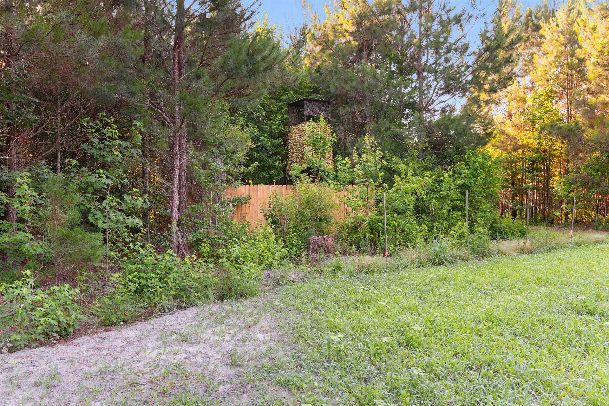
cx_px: 304
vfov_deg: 43.6
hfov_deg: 61.9
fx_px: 507
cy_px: 203
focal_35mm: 30
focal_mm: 20
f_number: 5.6
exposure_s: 1/13
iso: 100
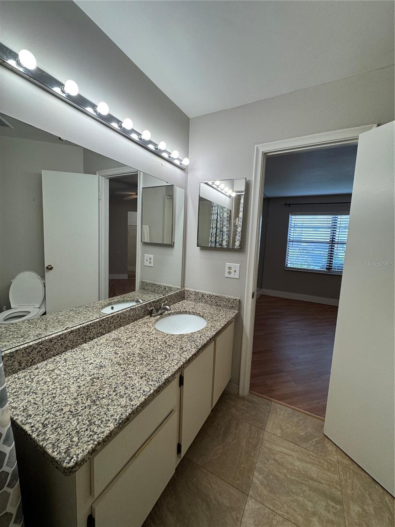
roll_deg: -2.5
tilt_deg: -7.1
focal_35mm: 14
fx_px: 213
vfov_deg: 102.1
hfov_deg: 85.7
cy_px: 264
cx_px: 198
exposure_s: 1/120
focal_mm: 2.22
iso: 100
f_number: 2.2
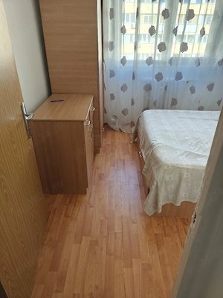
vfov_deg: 73.9
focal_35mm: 23
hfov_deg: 58.9
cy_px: 149
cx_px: 112
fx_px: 198
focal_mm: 6.19
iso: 400
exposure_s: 1/64.5
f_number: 1.65
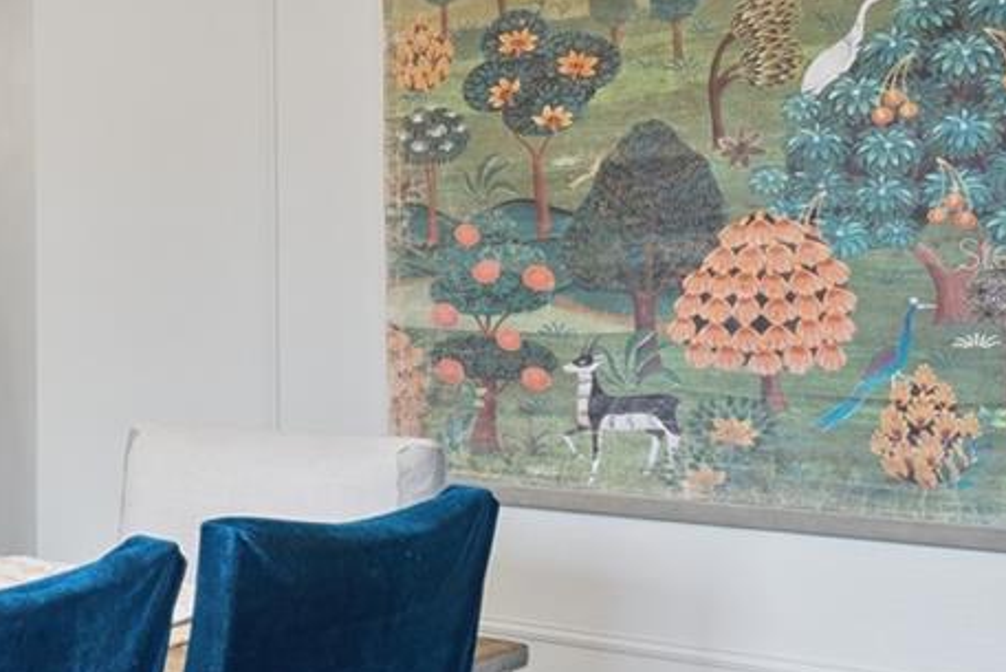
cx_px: -608
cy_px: 253
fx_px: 1565
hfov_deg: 24.7
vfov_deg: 24.1
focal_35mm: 56
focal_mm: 16
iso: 400
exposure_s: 1/80
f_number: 9
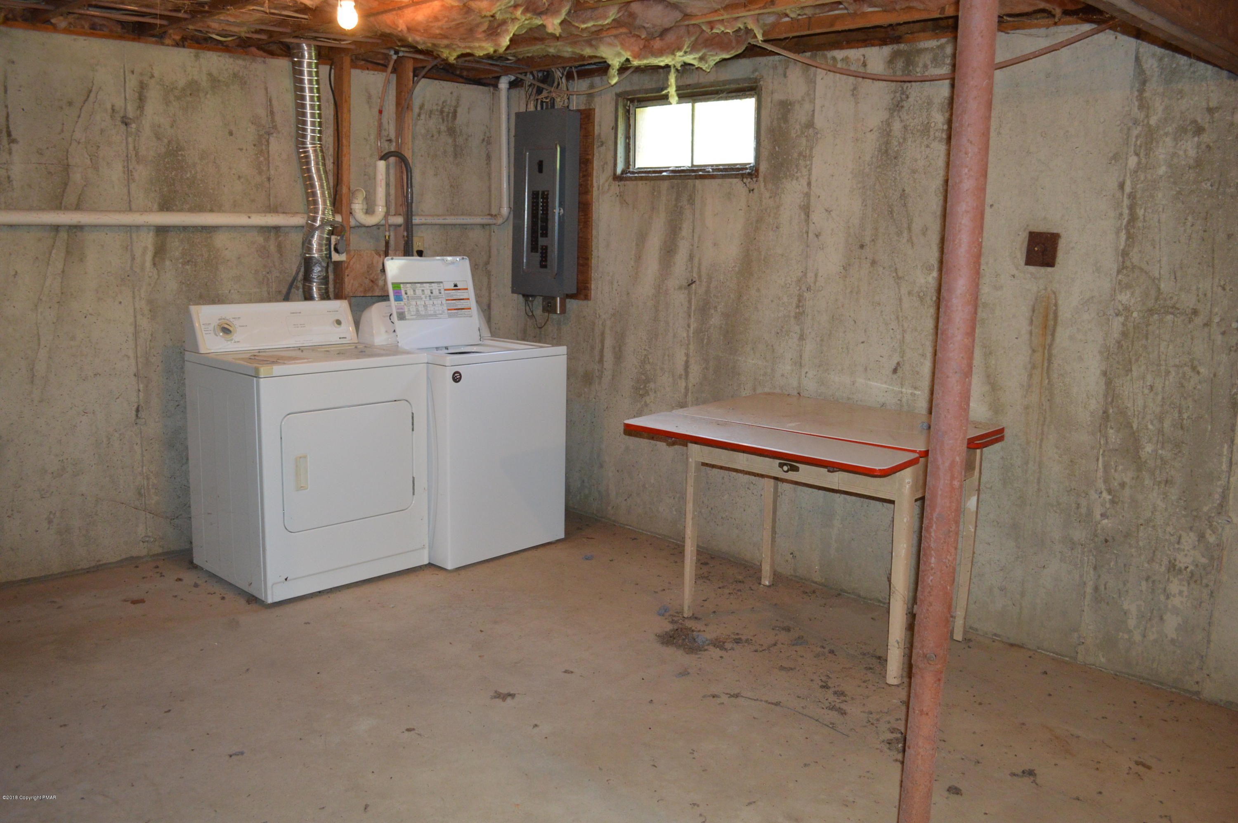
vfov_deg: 43.5
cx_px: 619
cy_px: 412
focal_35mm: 30
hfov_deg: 62.0
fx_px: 1031
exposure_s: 1/60
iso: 900
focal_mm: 20
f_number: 3.8
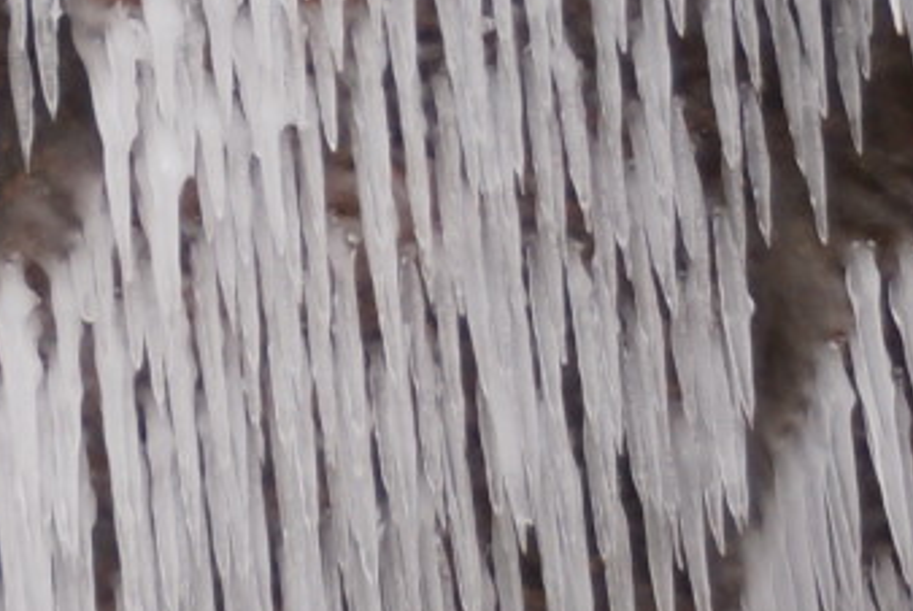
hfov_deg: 4.6
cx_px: 89
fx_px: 11346
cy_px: 542
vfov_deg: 3.1
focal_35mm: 447
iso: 100
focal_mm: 50
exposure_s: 1/80
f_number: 5
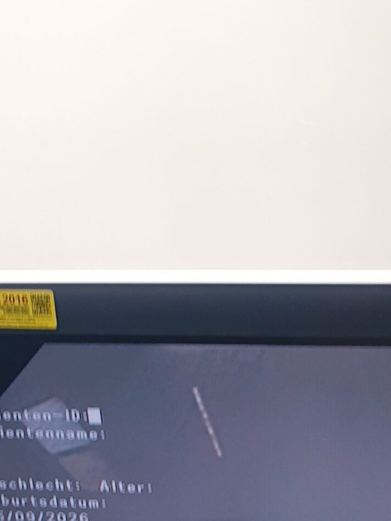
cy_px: 611
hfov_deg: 20.5
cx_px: 360
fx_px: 1054
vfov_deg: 25.2
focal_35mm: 70
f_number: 2.4
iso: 50
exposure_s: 1/50
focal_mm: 4.3
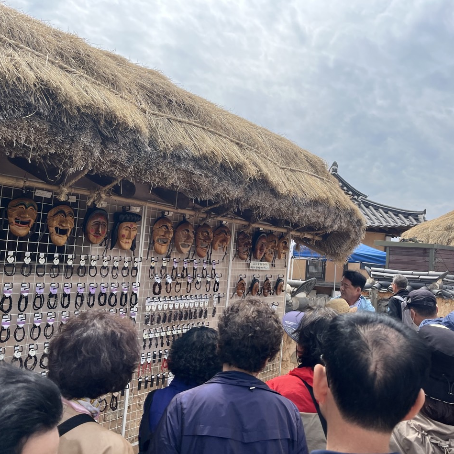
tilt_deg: +3.0
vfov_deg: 52.5
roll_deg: -5.0
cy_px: 229
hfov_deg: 52.4
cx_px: 250
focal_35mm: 31
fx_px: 460
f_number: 1.6
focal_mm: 5.1
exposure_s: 1/2899
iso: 50
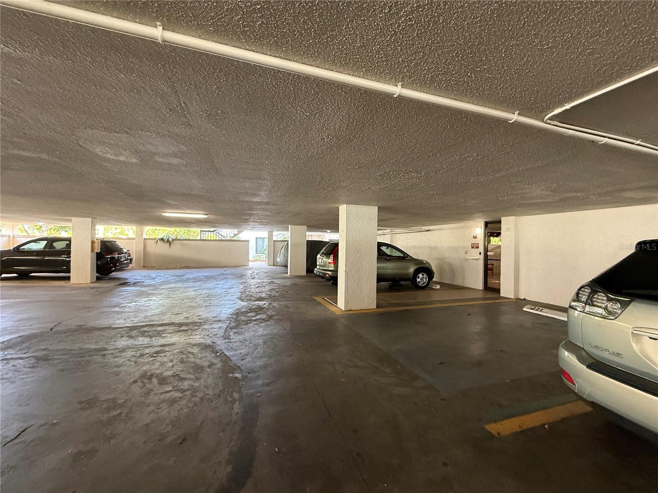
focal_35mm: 14
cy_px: 246
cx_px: 329
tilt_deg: -0.1
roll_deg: -1.0
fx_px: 266
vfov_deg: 85.7
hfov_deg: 102.1
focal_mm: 2.22
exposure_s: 1/60
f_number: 2.2
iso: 500
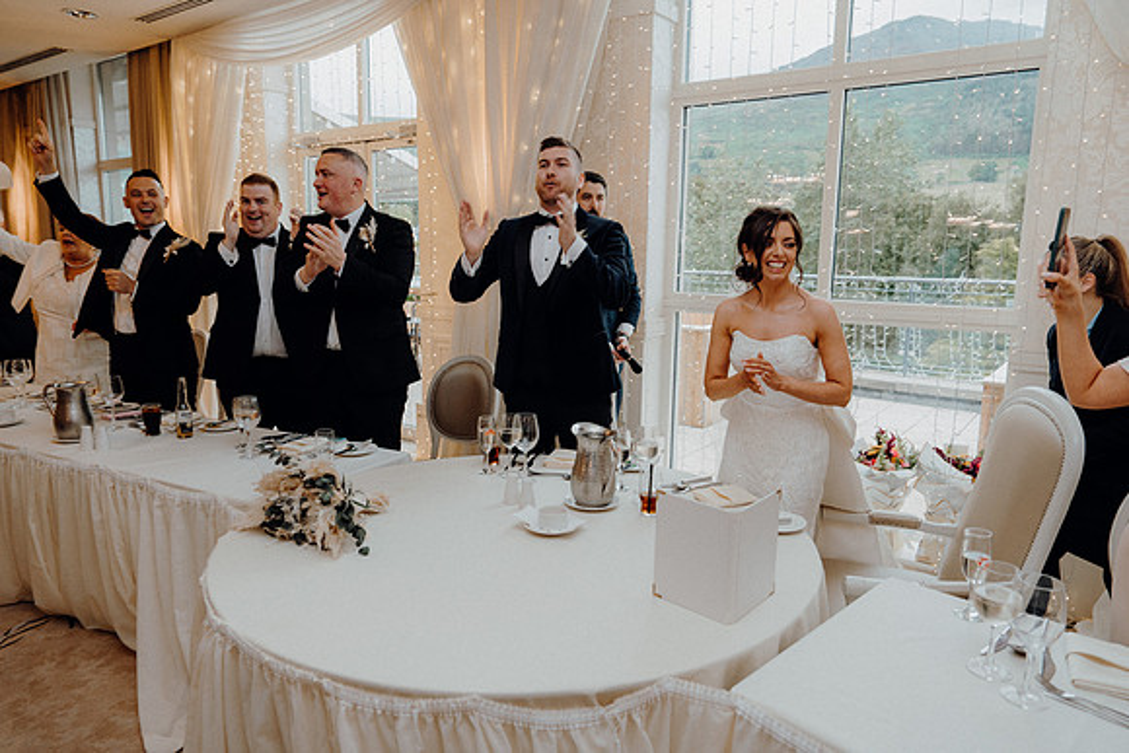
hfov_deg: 73.7
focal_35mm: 24
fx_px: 753
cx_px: 564
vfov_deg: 53.2
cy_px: 376
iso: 800
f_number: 3.5
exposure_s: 1/160
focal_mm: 24
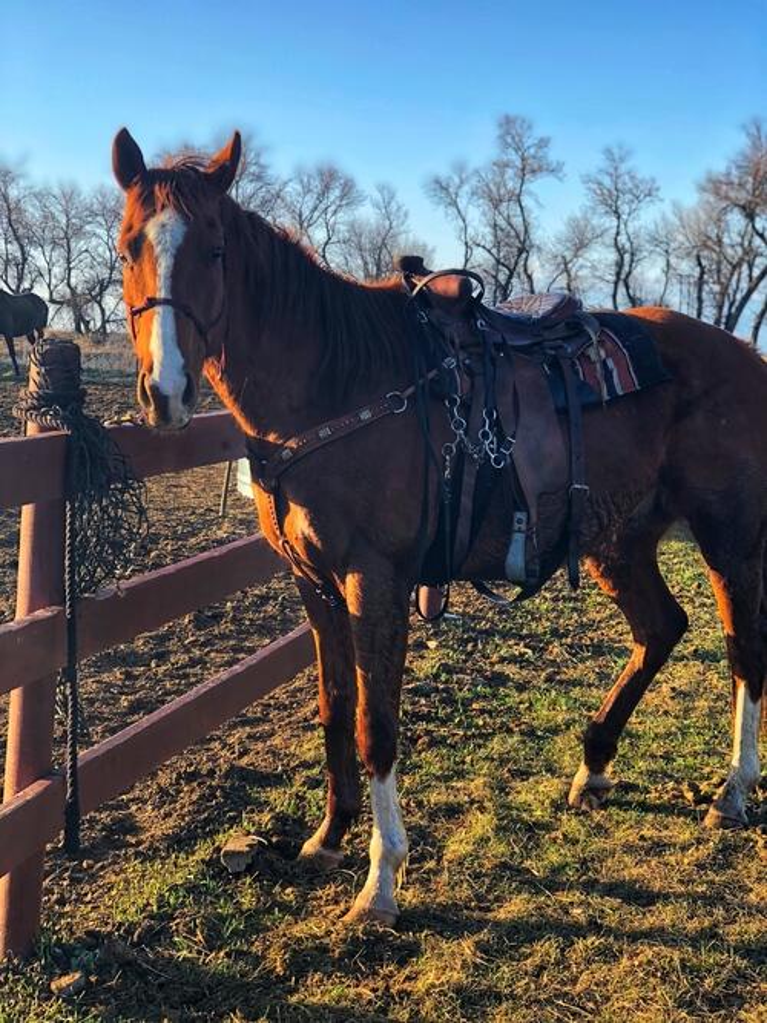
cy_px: 512
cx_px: 384
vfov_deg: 33.8
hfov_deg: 25.7
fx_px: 1685
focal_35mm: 57
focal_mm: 6.6
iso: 20
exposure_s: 1/139
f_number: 2.8
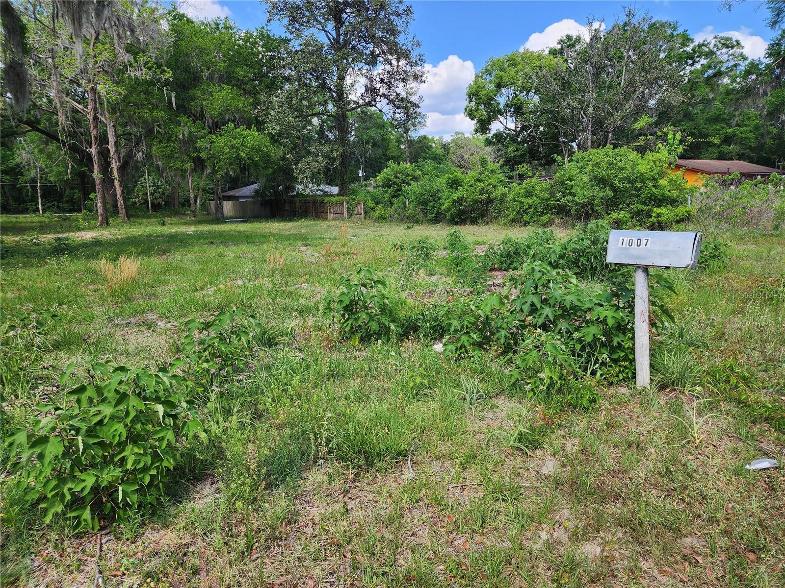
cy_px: 294
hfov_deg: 73.9
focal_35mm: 23
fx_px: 522
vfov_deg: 58.9
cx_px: 392
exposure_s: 1/417
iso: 12
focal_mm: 6.4
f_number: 1.8
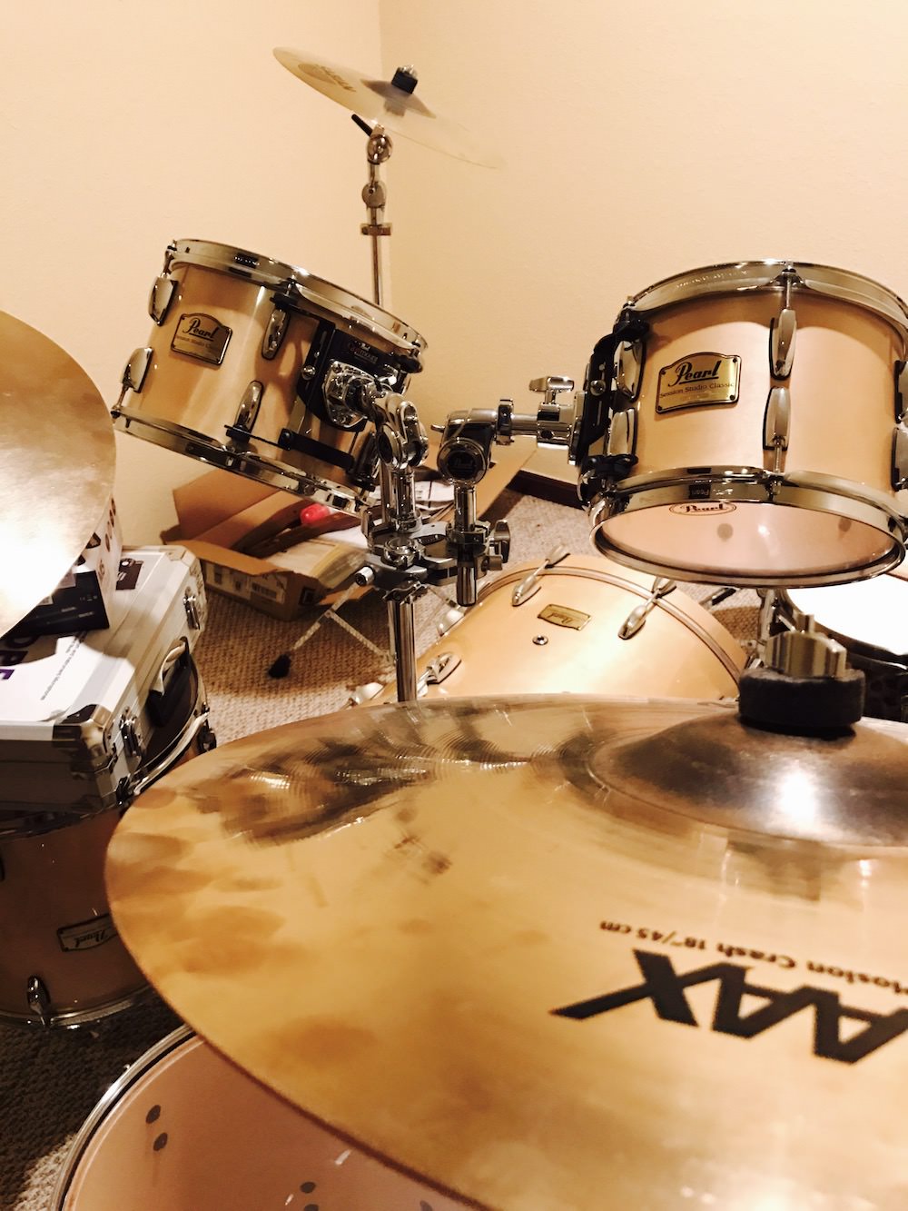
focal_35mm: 28
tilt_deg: -31.5
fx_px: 979
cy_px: 606
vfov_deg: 63.4
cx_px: 454
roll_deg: +1.4
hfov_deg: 49.8
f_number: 1.8
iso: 100
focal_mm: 3.99
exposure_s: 1/4
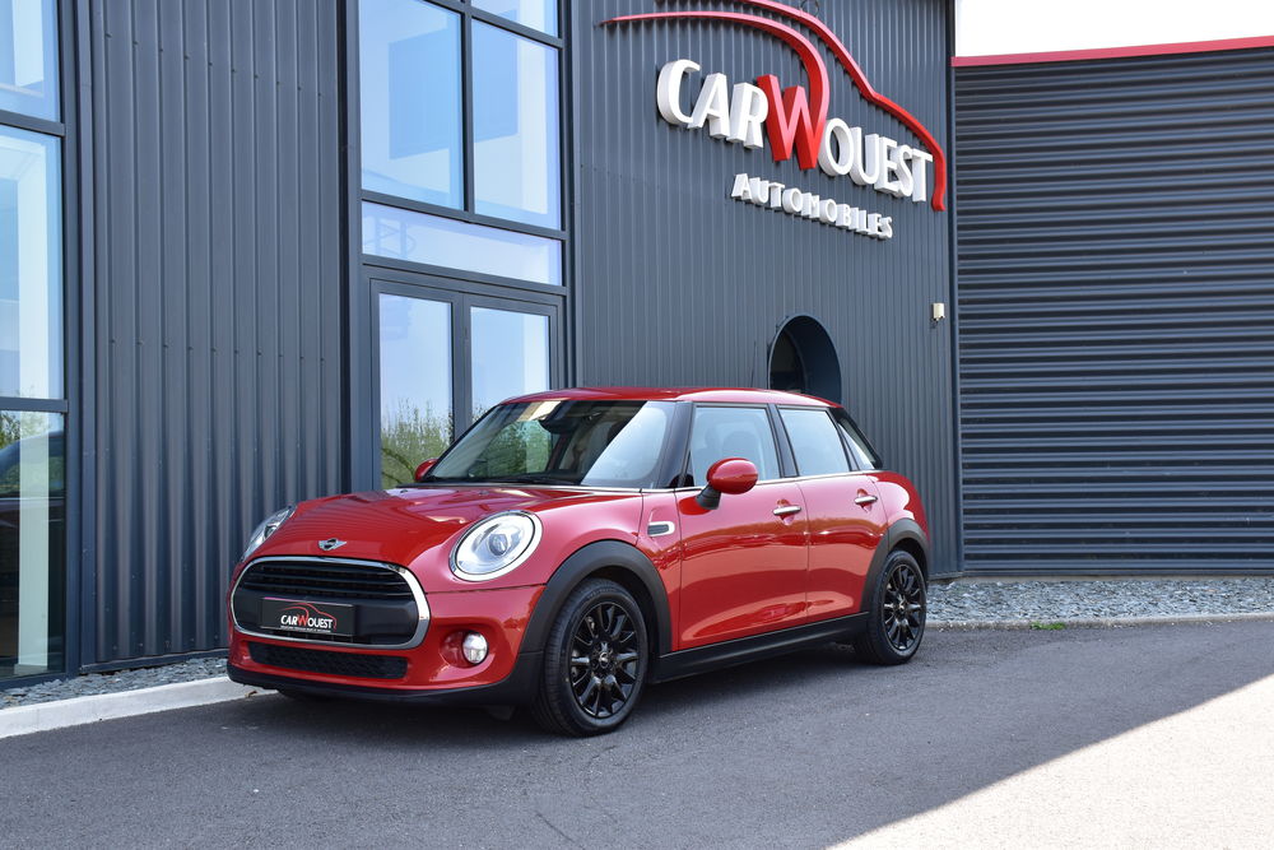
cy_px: 425
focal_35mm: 40
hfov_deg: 47.9
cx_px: 637
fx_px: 1433
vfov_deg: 33.0
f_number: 9
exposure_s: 1/125
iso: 400
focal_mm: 27
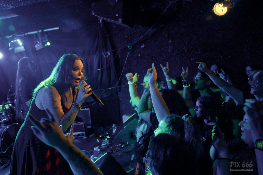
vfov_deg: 46.4
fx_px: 205
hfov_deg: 65.5
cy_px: 88
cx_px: 132
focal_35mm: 28
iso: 5000
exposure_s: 1/200
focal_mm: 28
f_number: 3.2
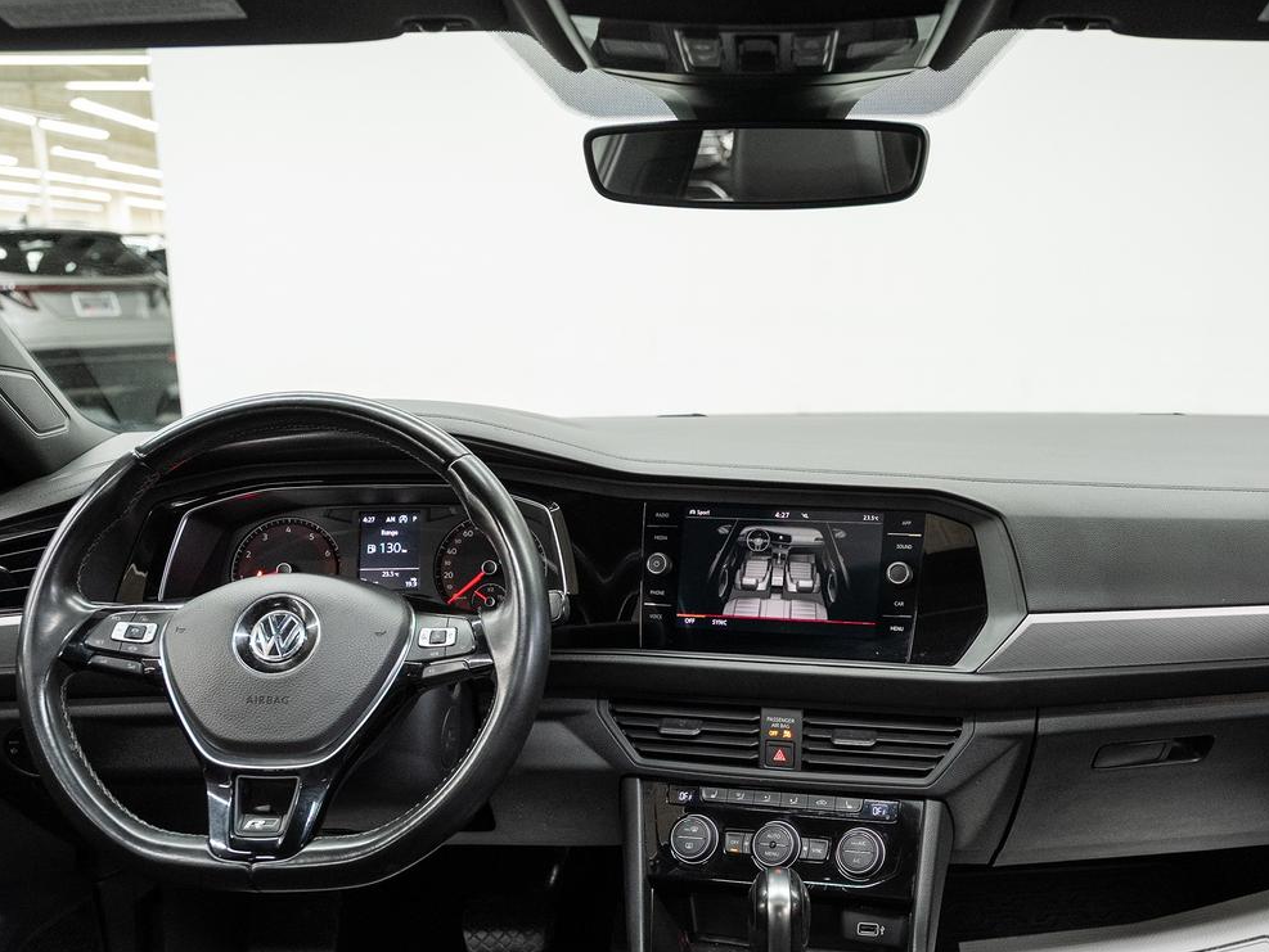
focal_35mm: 34
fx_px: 1247
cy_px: 532
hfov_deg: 53.2
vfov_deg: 41.8
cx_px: 817
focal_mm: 24
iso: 1000
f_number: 4
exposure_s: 1/40
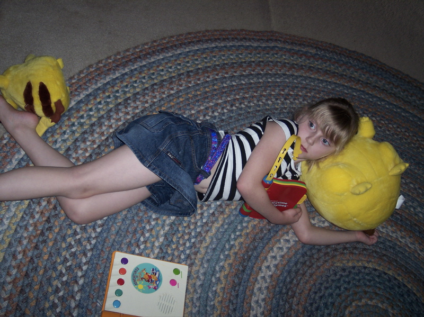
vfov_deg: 37.7
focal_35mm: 38
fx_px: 465
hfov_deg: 49.0
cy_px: 158
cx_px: 212
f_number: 2.8
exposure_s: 1/30
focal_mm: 8
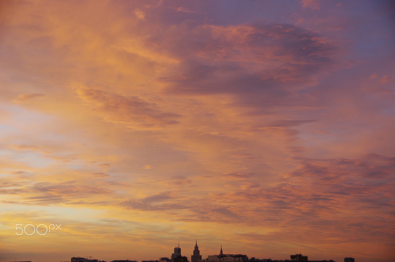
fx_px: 701
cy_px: 131
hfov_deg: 31.5
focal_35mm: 64
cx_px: 198
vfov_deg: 21.2
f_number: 4.5
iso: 200
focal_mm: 42.5
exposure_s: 1/100
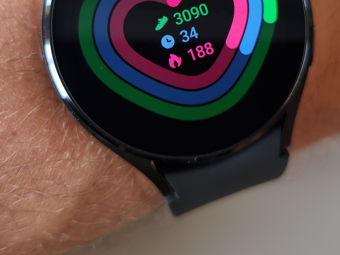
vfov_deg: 27.1
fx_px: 511
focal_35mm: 52
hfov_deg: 36.8
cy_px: 27
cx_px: 171
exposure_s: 1/120
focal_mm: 6.7
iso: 200
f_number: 1.8
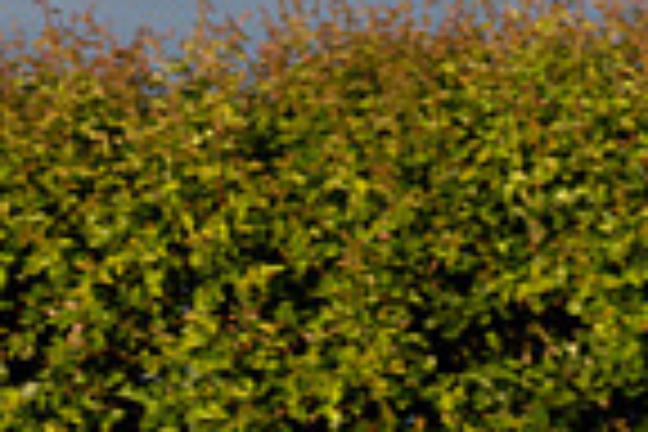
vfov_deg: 4.9
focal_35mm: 281
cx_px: -580
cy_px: 263
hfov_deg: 7.1
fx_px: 5058
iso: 250
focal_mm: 70
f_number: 4
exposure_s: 1/1000
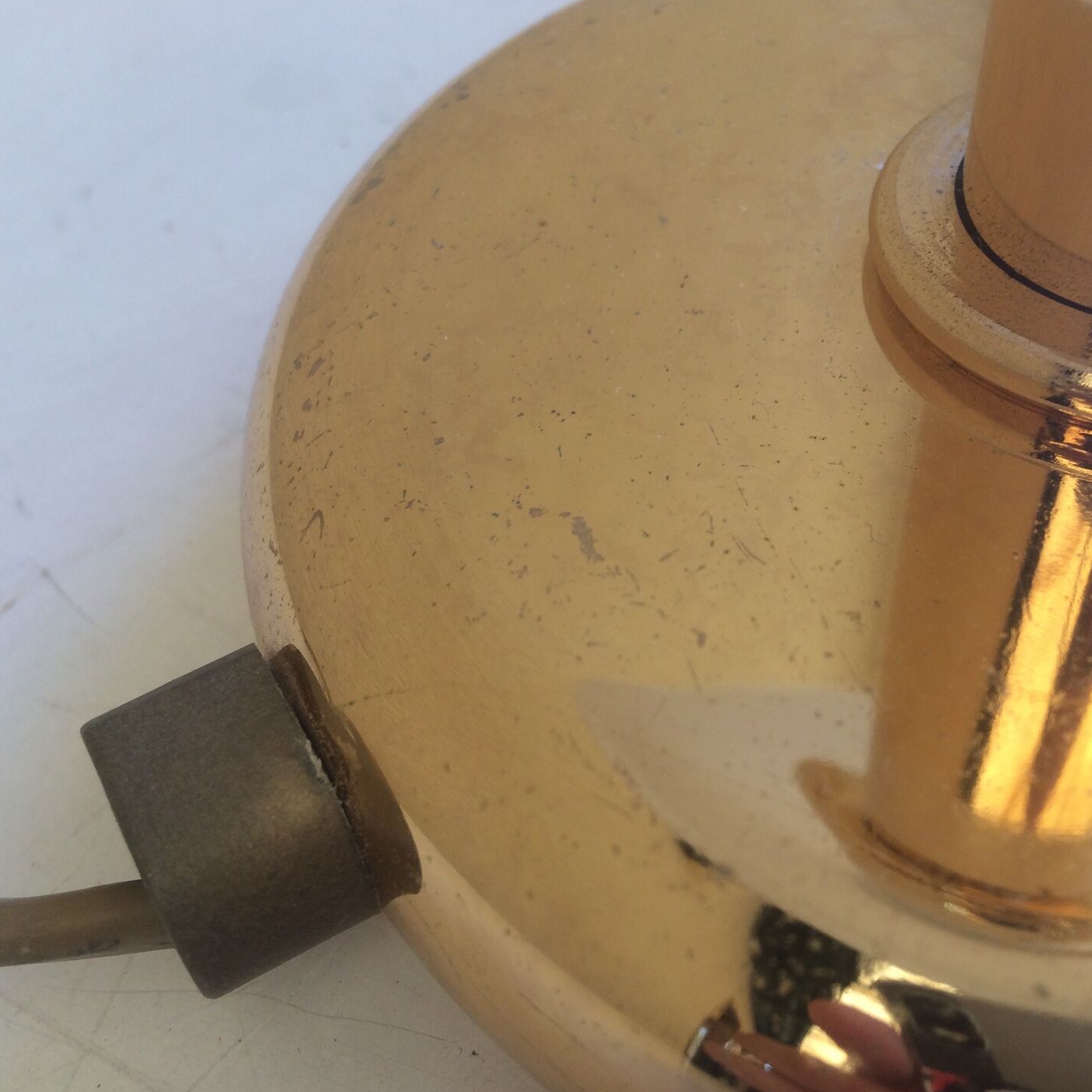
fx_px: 1285
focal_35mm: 36
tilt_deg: -48.8
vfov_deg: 46.0
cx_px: 625
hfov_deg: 45.9
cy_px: 531
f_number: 2.2
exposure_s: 1/100
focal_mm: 4.15
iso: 40
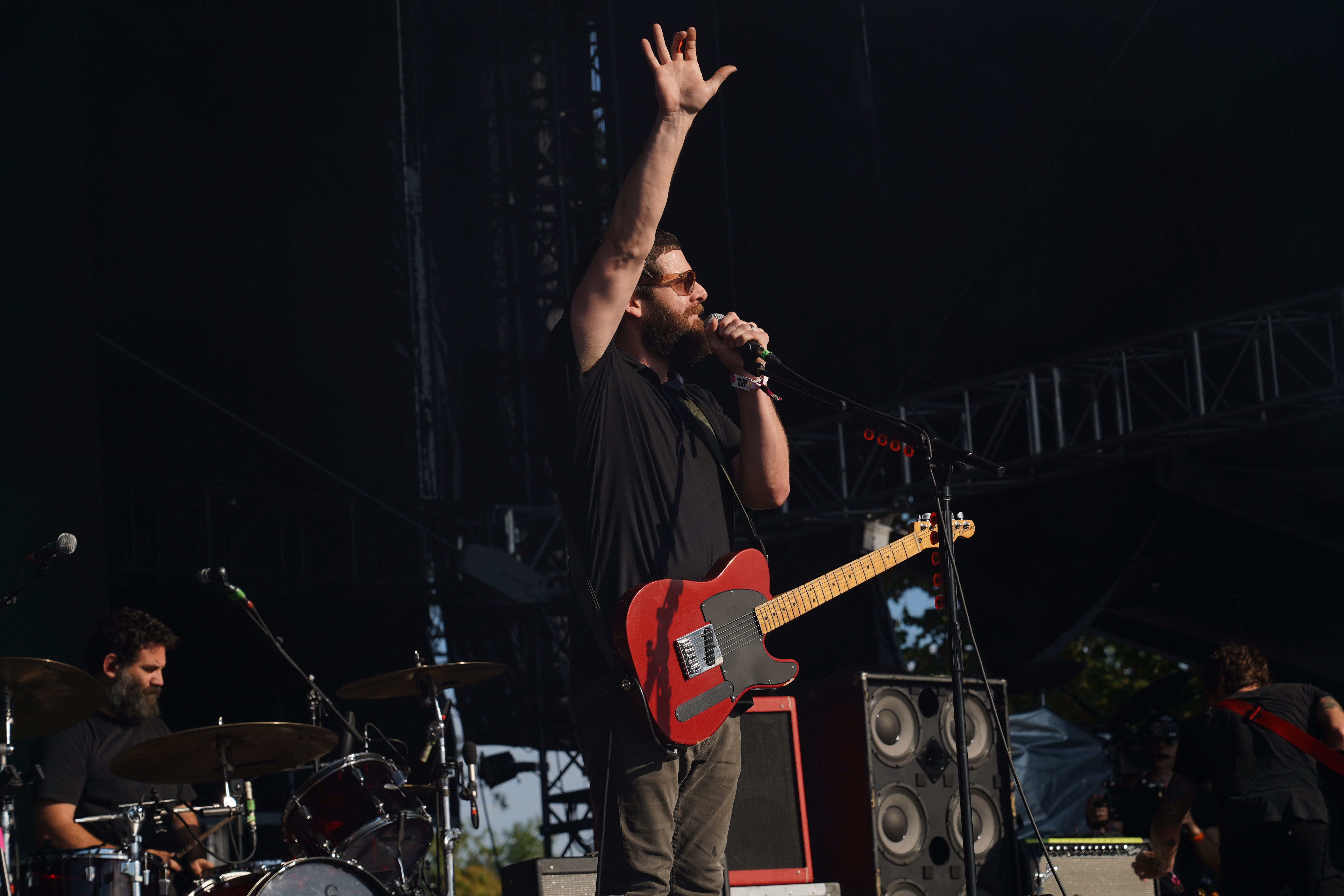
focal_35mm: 105
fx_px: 3920
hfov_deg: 19.5
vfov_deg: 13.0
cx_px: 672
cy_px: 448
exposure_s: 1/500
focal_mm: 105
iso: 100
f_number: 8
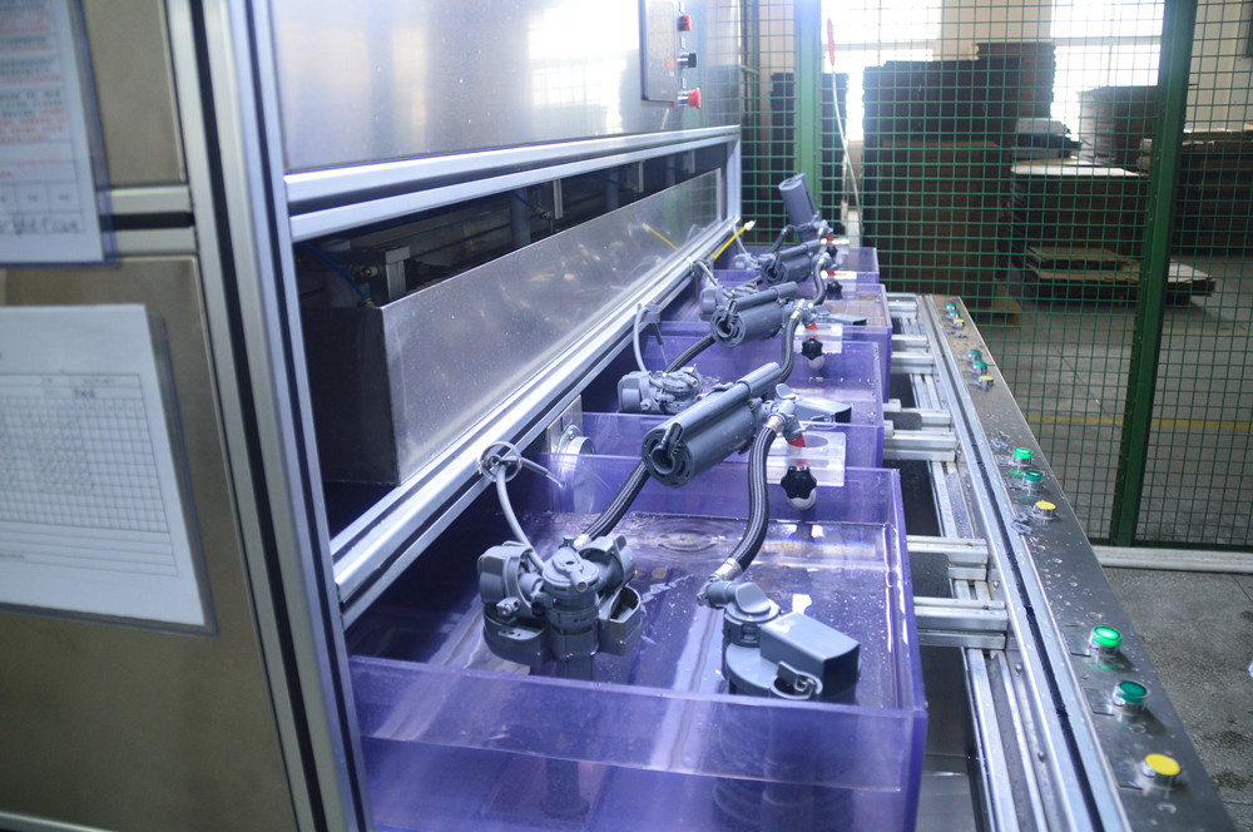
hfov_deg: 67.4
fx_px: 939
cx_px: 626
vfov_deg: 47.8
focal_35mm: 27
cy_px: 416
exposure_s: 1/60
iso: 800
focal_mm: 18
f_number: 5
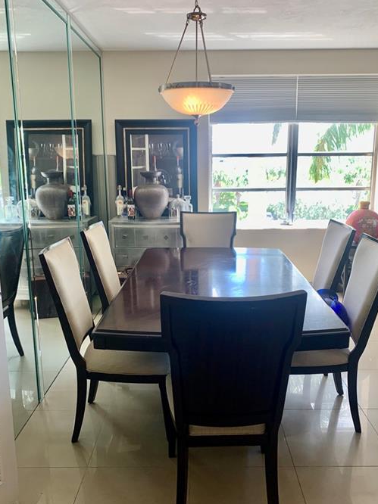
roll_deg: +0.3
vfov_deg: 60.0
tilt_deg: -10.5
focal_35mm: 30
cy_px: 253
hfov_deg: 46.7
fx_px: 437
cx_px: 201
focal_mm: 4.25
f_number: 1.8
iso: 32
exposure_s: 1/120
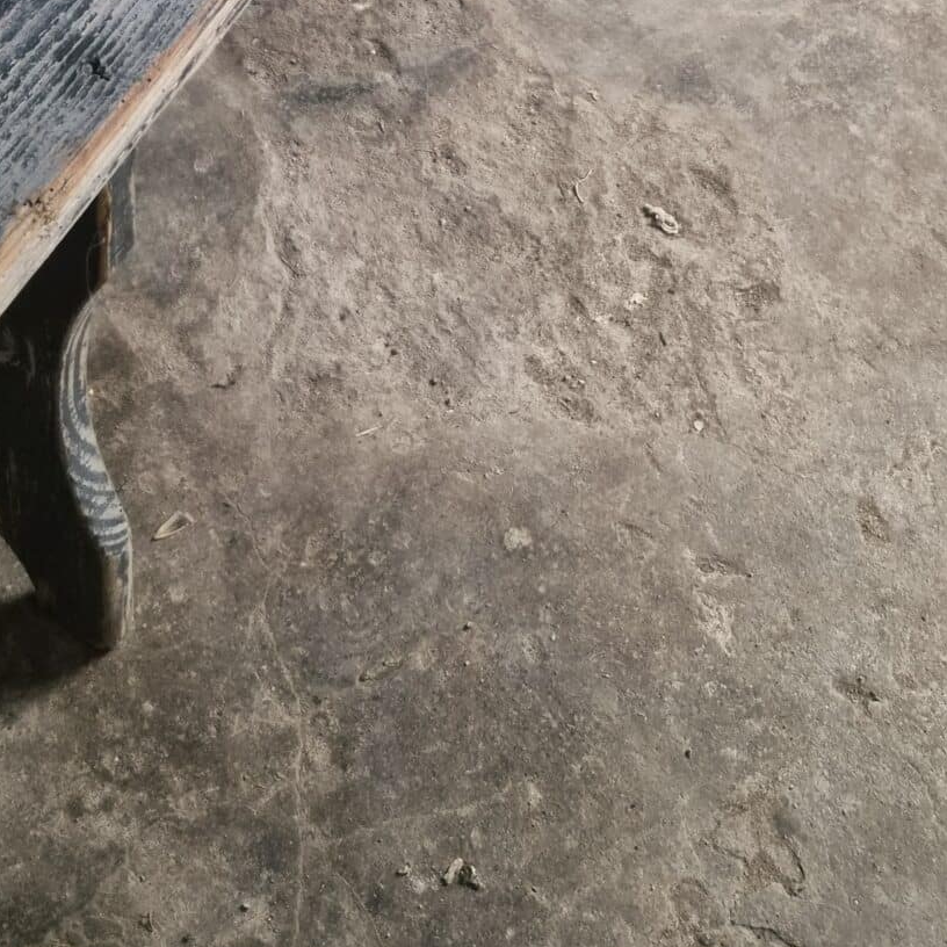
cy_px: -231
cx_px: 197
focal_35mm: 51
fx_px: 1579
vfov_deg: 28.4
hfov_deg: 32.5
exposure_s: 1/100
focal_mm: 5.4
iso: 2500
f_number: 1.8
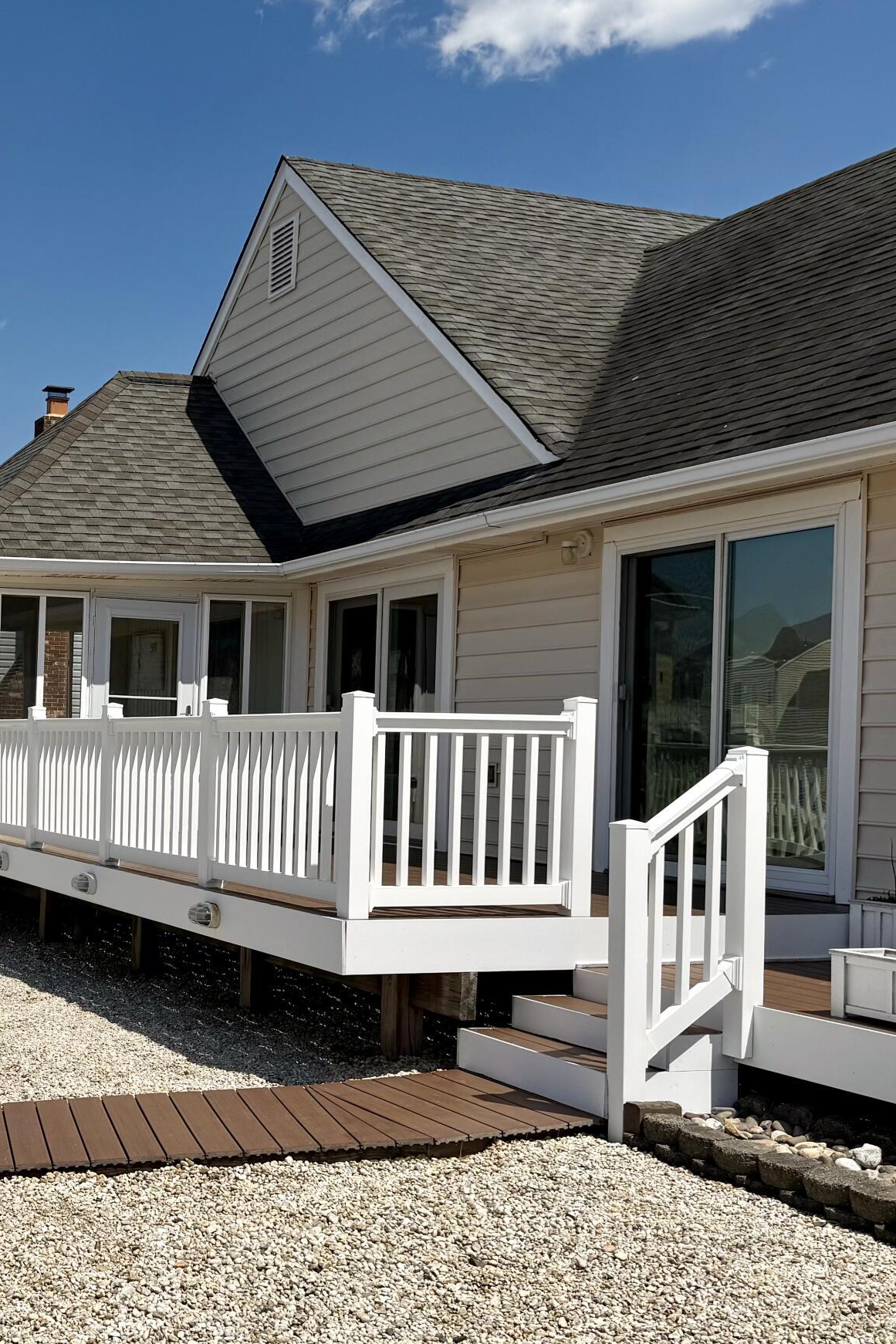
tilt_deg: -0.2
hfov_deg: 29.2
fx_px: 1606
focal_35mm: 43
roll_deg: -1.7
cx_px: -1
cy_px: 718
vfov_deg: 45.4
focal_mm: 6.76
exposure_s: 1/11905
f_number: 1.78
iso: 80
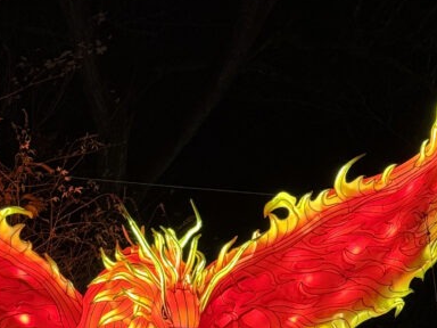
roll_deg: -0.8
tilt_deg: +6.3
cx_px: 110
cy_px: 402
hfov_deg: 15.3
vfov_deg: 11.3
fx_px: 1616
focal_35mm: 128
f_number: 1.78
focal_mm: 6.86
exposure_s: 1/60
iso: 200
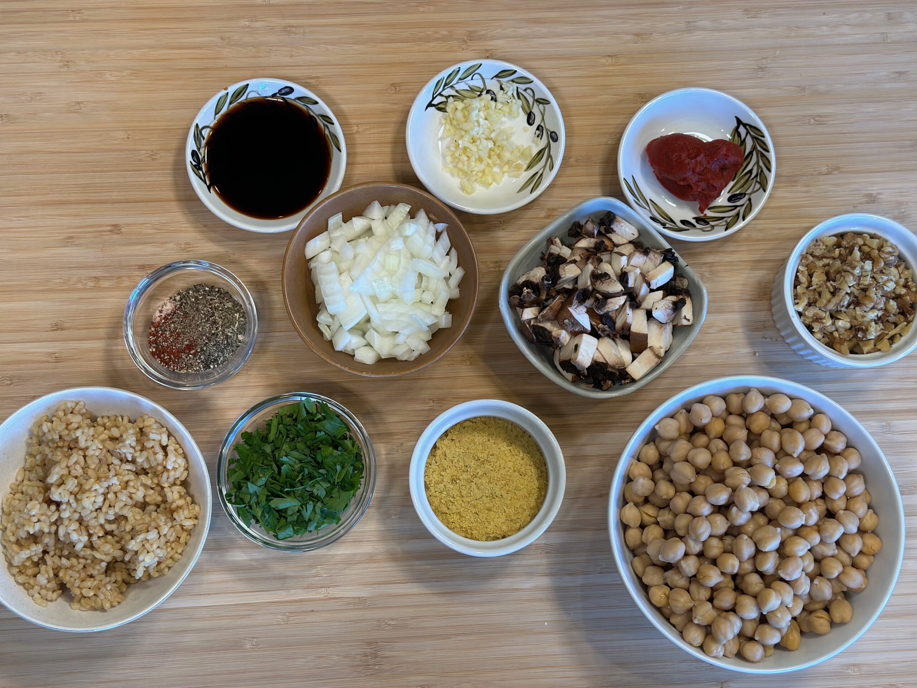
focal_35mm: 48
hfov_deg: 39.7
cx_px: 458
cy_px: 344
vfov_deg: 30.3
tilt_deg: -82.1
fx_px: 1272
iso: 100
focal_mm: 6.86
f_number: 1.78
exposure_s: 1/120
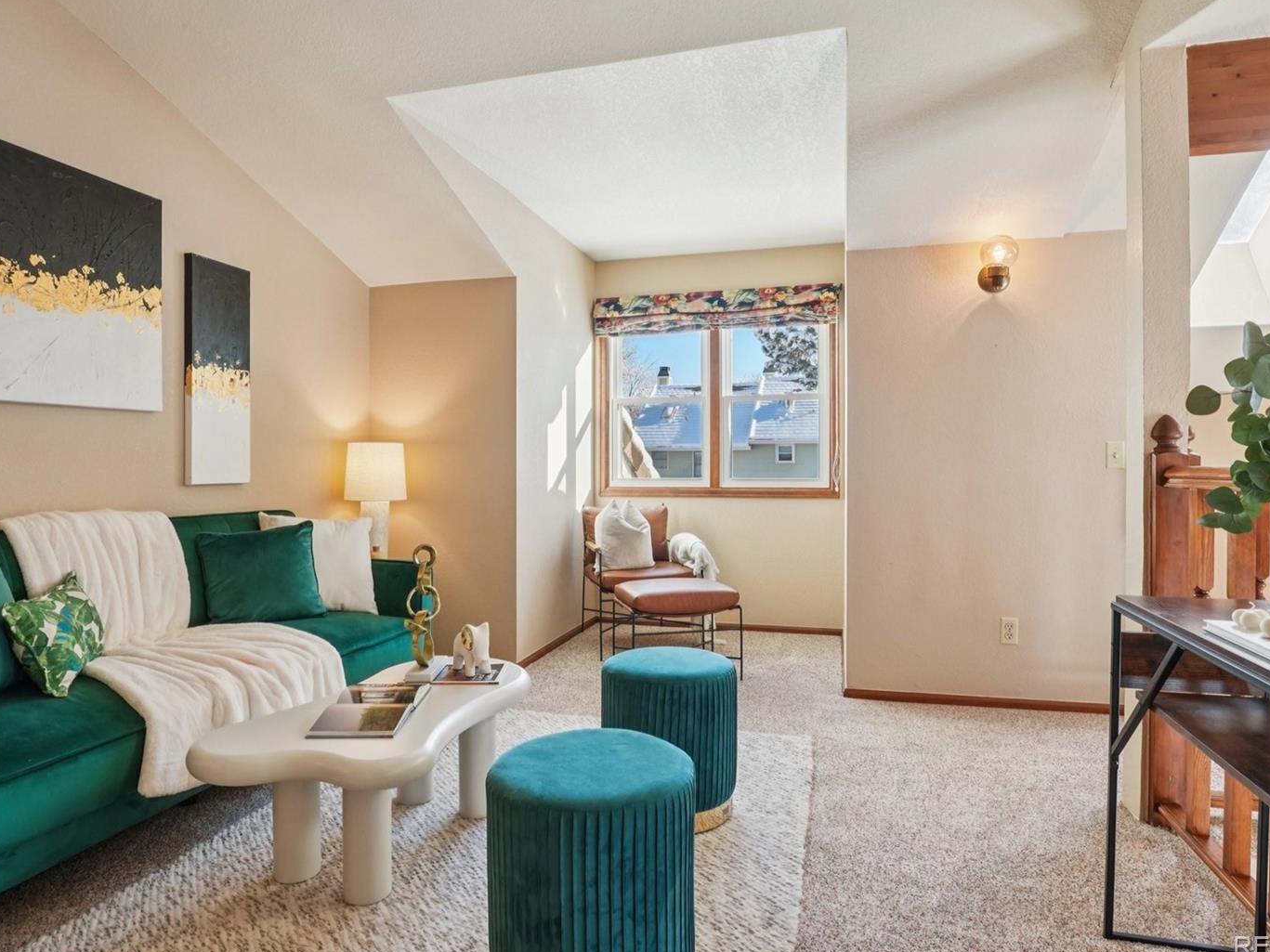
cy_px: 471
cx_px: 641
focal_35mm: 19
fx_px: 681
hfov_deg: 86.0
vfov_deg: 69.9
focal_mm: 11
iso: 250
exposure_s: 1/30
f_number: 8
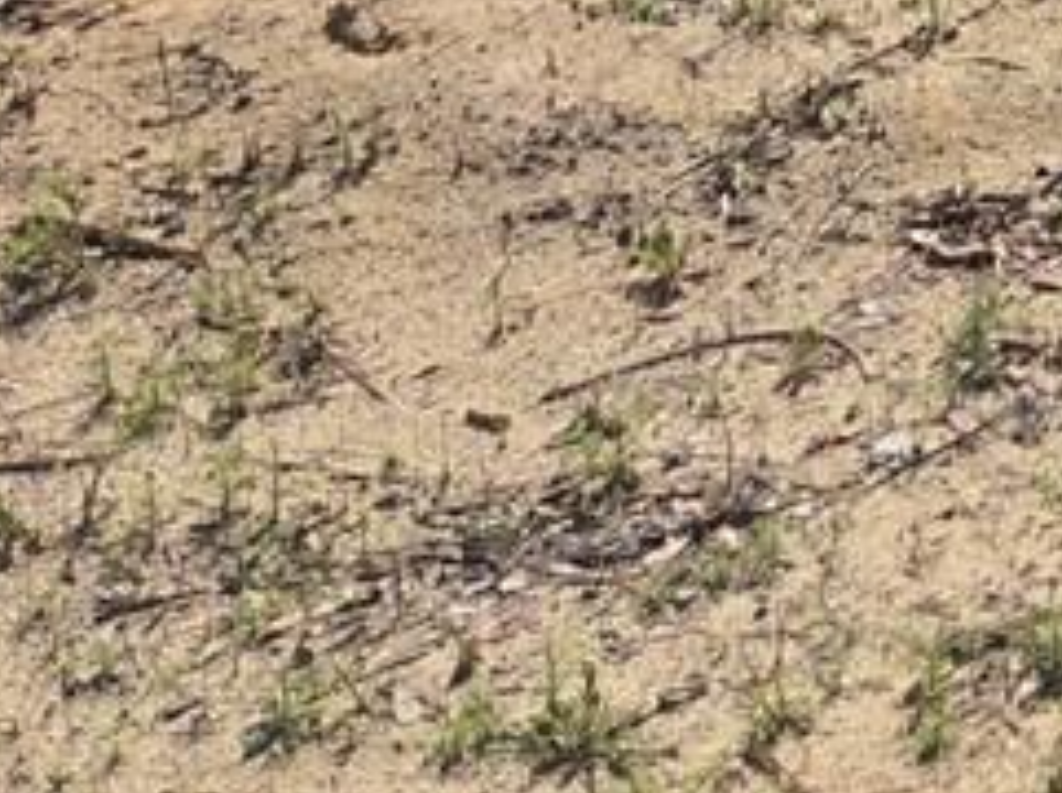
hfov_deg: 10.5
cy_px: -1771
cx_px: 2798
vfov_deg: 8.0
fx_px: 4687
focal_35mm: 153
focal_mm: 5.4
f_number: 1.8
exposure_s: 1/2775
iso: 25
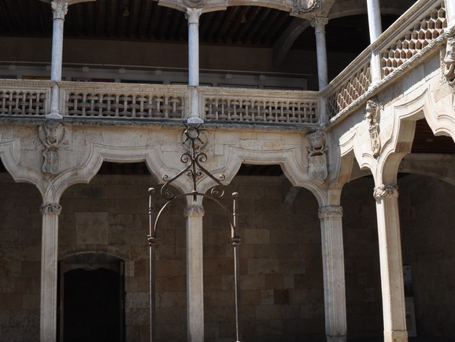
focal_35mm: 51
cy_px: 166
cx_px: 224
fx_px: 671
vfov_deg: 28.6
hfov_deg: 37.5
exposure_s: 1/250
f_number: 8
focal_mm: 20
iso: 400
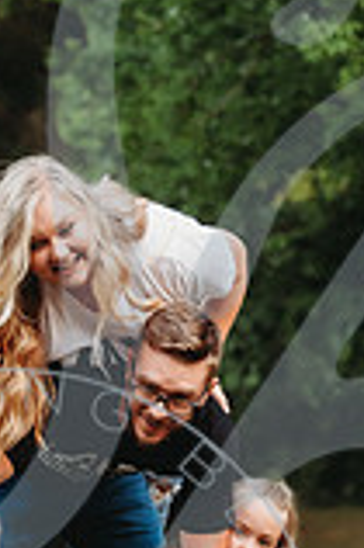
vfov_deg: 10.3
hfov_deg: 6.9
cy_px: 427
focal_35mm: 200
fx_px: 3040
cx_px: 163
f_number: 2.8
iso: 1000
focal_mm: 70
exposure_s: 1/250
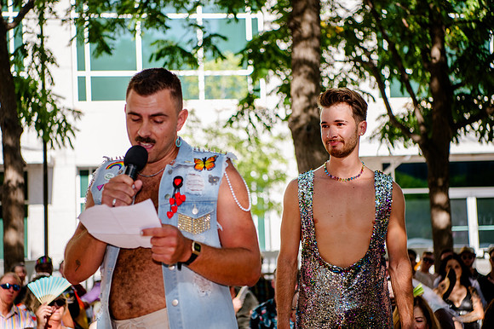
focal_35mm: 70
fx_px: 960
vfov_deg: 19.4
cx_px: 247
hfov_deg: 28.9
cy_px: 164
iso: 200
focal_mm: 70
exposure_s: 1/500
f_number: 3.2
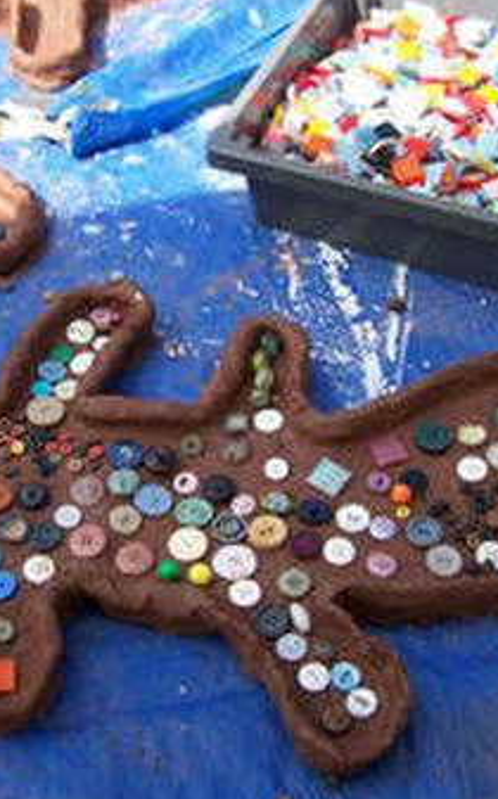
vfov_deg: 36.9
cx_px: 157
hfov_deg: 23.4
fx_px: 1197
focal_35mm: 55
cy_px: 398
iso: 64
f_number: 2.8
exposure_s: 1/400
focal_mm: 6.3
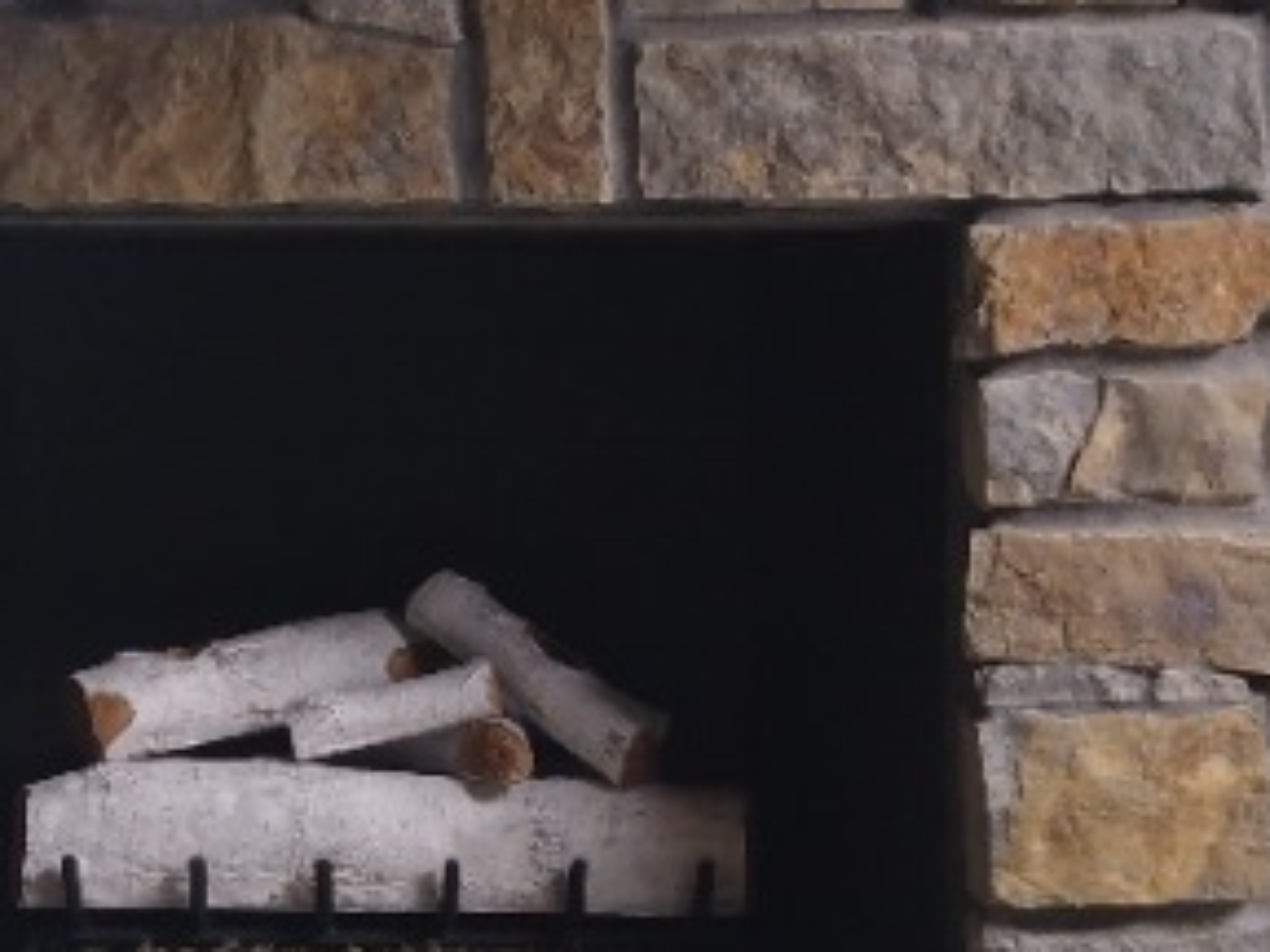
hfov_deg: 30.0
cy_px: 542
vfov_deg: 22.9
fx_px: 2348
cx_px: 401
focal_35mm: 64
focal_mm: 3.54
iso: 150
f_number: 2
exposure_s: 1/40
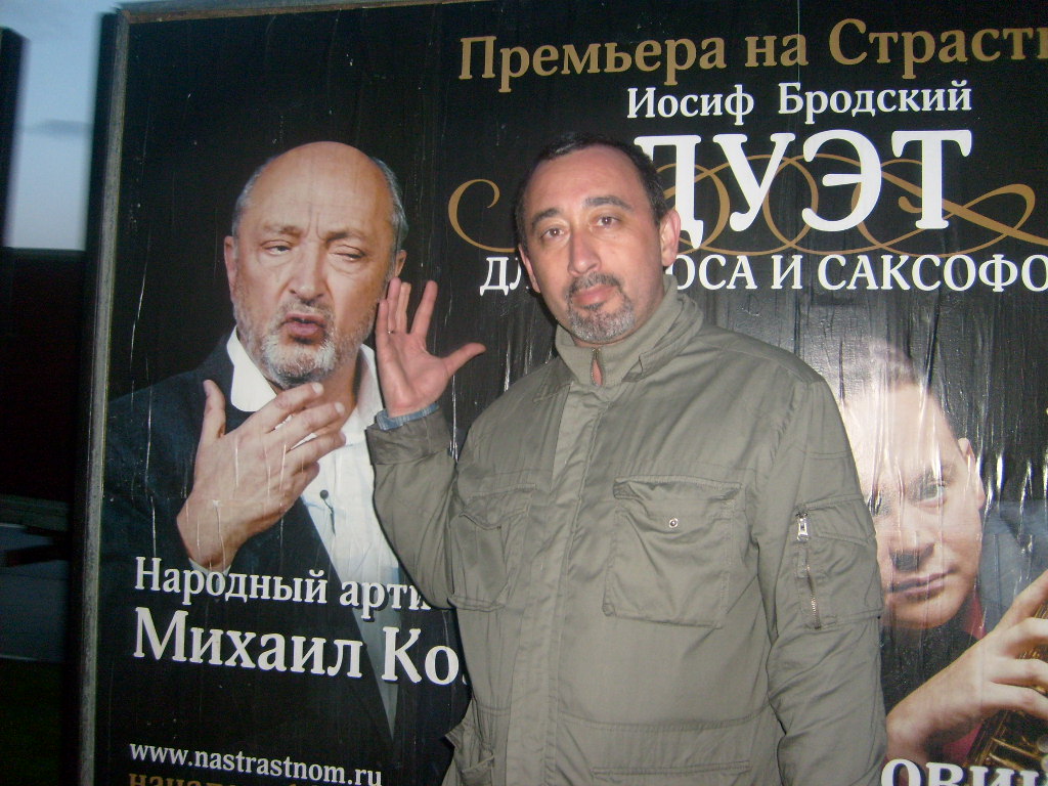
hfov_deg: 52.6
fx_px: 1060
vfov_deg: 40.7
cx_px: 524
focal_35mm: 35
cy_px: 393
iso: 100
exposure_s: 1/45
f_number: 2.8
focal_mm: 5.8
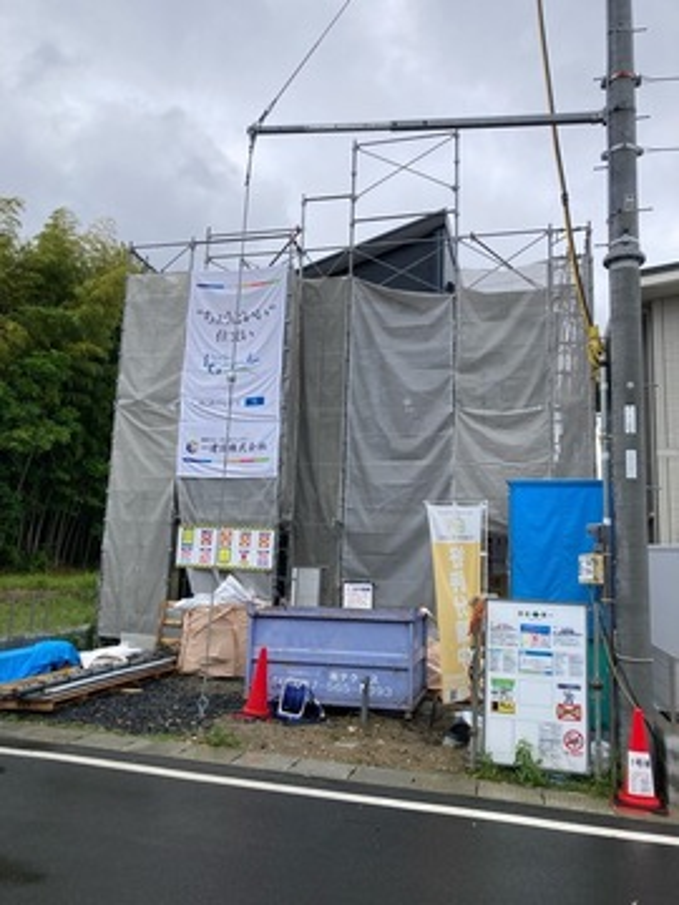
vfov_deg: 63.4
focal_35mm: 28
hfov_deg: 49.7
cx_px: 340
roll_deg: -1.4
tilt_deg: +10.4
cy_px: 452
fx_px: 732
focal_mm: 3.99
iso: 20
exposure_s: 1/1412
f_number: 1.8
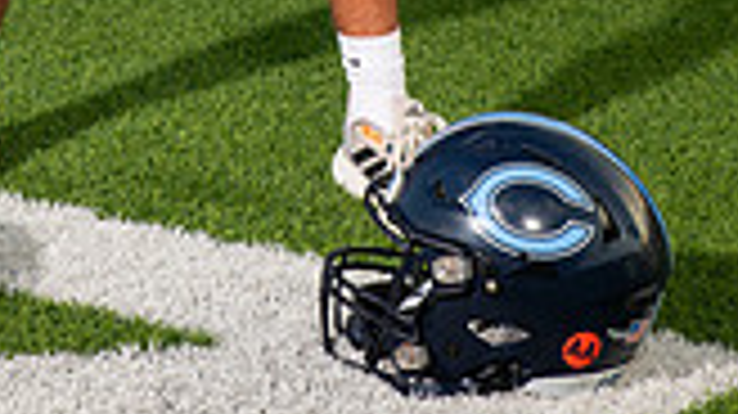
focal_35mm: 158
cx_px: 225
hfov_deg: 13.6
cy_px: -554
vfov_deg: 7.2
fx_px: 3090
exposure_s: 1/320
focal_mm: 55
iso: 200
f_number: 7.1
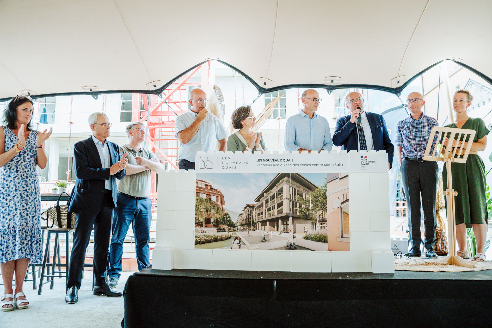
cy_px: 162
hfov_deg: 64.8
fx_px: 388
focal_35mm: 28
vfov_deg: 45.9
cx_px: 249
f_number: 4
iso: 1600
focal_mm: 28
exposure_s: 1/500
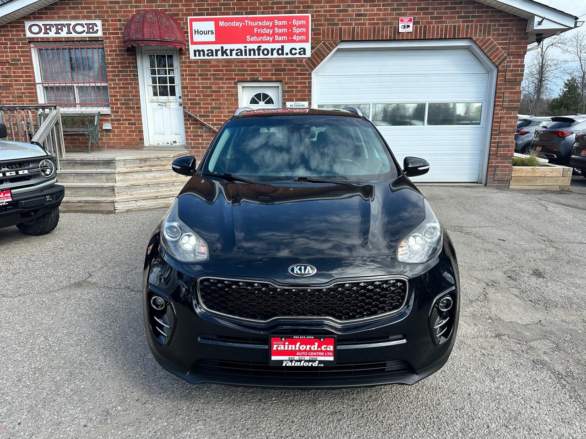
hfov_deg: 71.6
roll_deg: +1.0
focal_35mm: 24
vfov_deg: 56.8
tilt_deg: -13.4
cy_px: 220
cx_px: 293
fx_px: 406
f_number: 1.78
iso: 80
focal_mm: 6.86
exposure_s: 1/1916
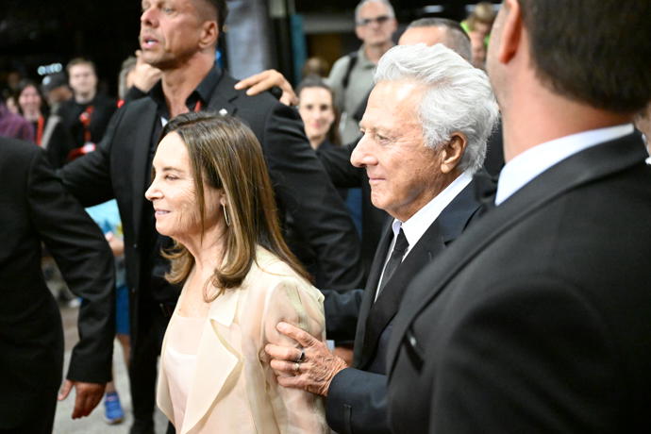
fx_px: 778
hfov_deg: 45.4
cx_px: 326
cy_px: 217
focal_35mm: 43
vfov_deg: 31.2
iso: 20000
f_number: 2.8
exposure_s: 1/800
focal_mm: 43
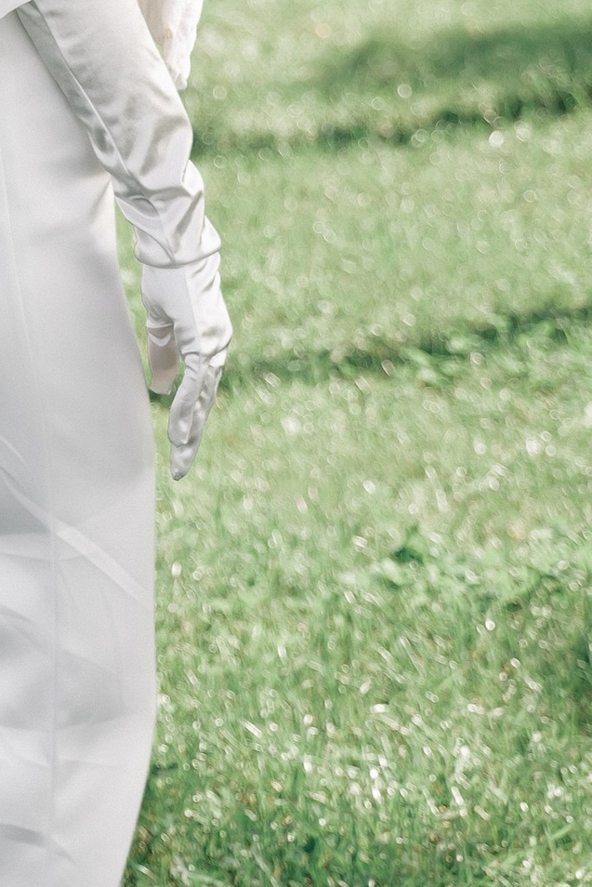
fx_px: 4952
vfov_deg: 10.1
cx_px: -594
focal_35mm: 201
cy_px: -179
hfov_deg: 6.6
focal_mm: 50
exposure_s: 1/320
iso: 100
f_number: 3.2
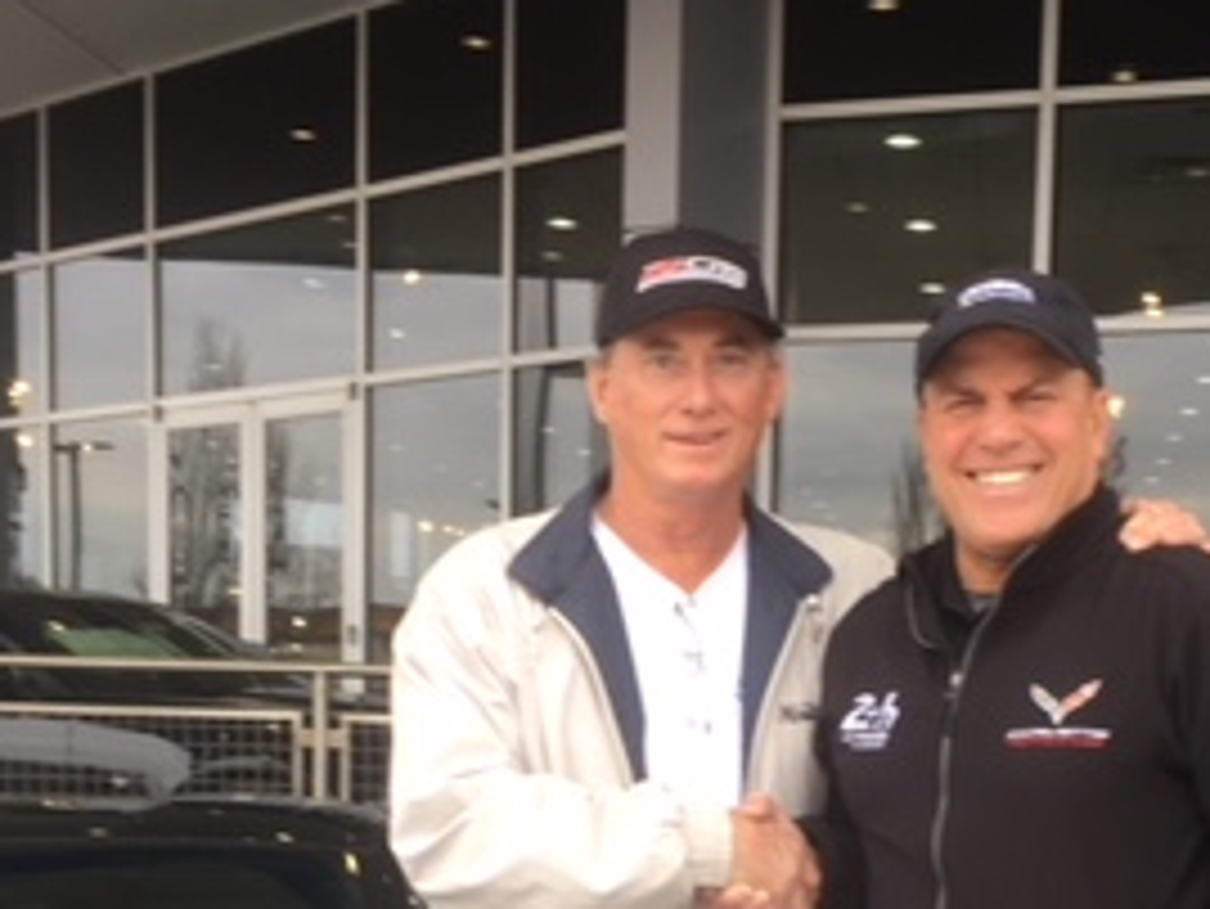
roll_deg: -1.0
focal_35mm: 69
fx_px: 2413
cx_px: 733
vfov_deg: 20.5
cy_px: 954
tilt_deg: -4.3
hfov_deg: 28.1
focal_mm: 4.15
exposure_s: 1/60
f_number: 2.2
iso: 25
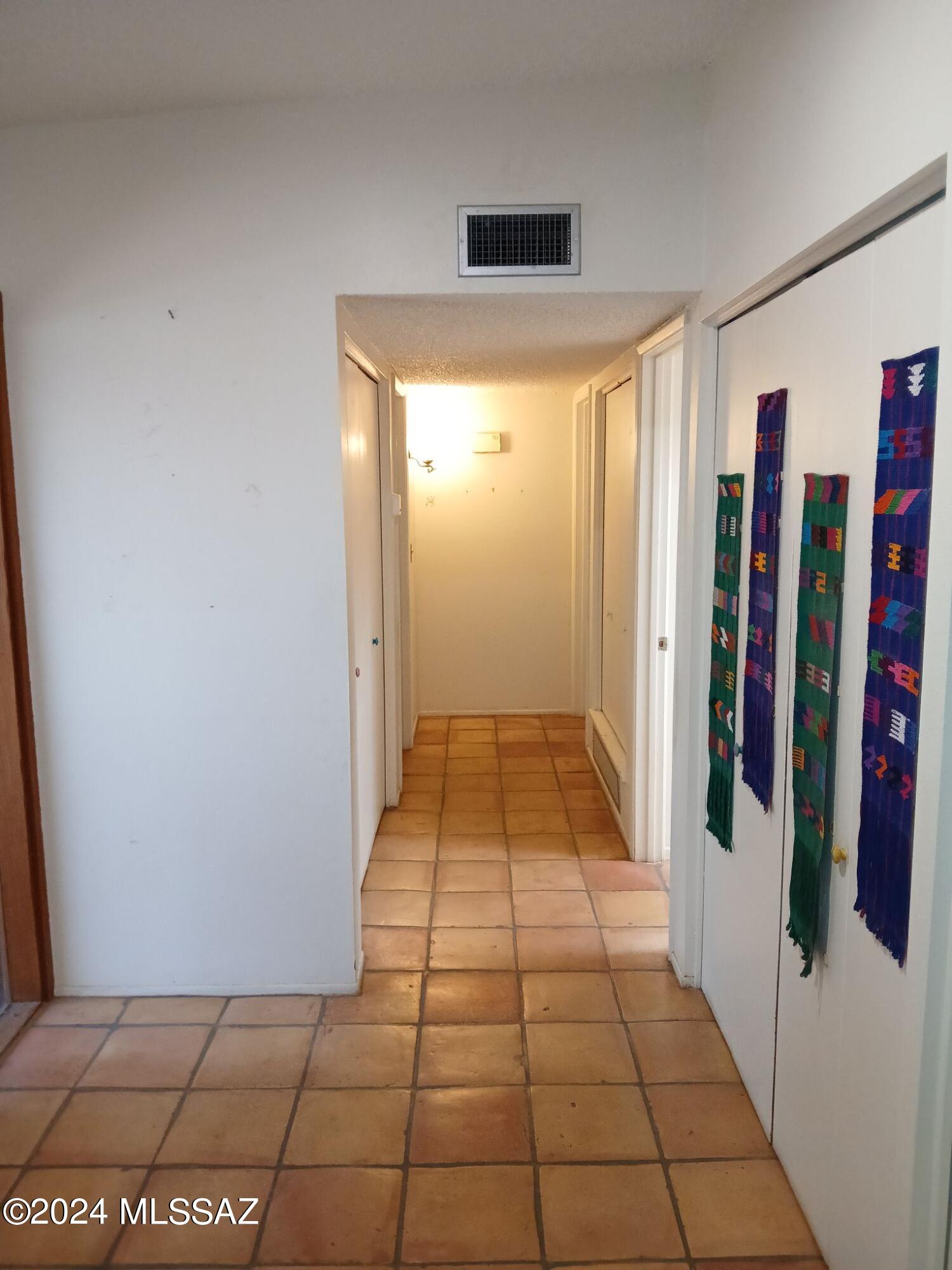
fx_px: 953
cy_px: 635
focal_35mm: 26
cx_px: 476
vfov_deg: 67.3
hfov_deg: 53.1
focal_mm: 3.98
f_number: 1.8
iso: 250
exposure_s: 1/40
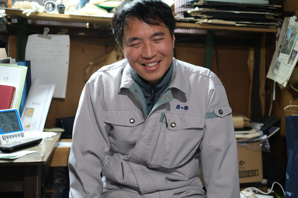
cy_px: 99
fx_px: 439
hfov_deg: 37.5
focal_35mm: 53
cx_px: 149
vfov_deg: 25.5
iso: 1250
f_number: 1.8
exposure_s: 1/90
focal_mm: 35
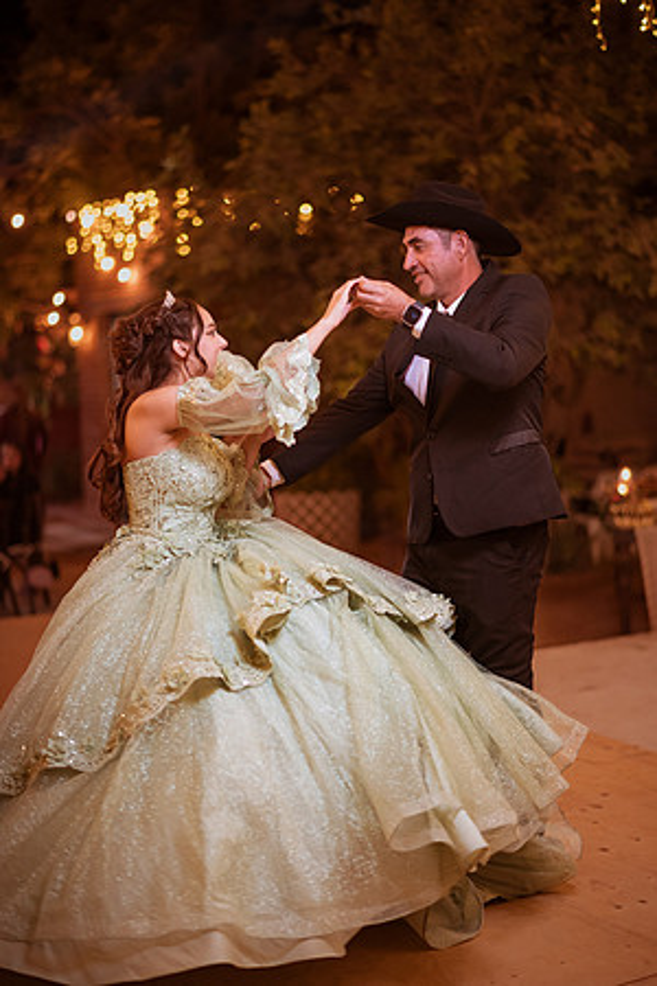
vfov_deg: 34.5
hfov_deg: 23.4
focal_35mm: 58
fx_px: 1588
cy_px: 493
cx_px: 328
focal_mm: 58
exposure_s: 1/250
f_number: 1.4
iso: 2500
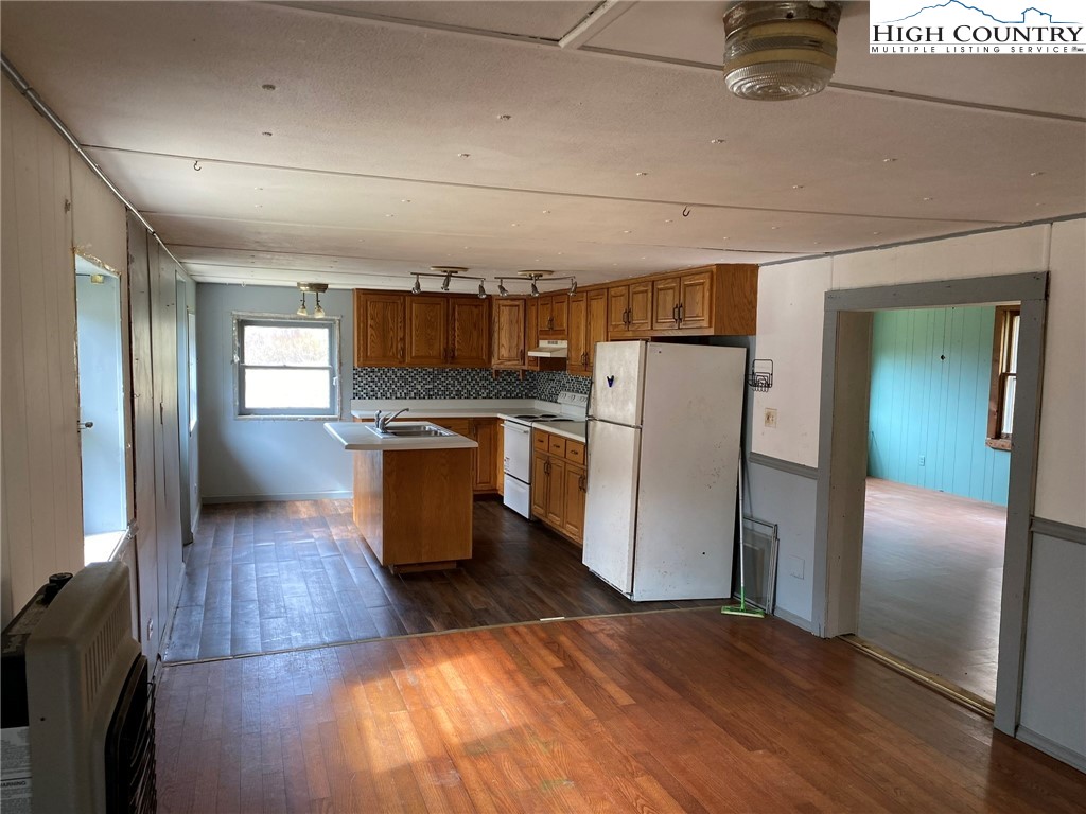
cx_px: 543
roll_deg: -0.9
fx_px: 816
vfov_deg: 53.1
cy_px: 407
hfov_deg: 67.3
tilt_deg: -6.2
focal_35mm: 26
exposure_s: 1/121
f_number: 1.8
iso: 100
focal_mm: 4.25
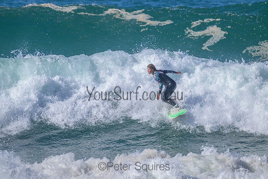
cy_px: 90
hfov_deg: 2.6
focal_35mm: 800
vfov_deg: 1.7
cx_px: 134
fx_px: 5957
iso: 900
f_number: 11
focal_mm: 800
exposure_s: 1/2000
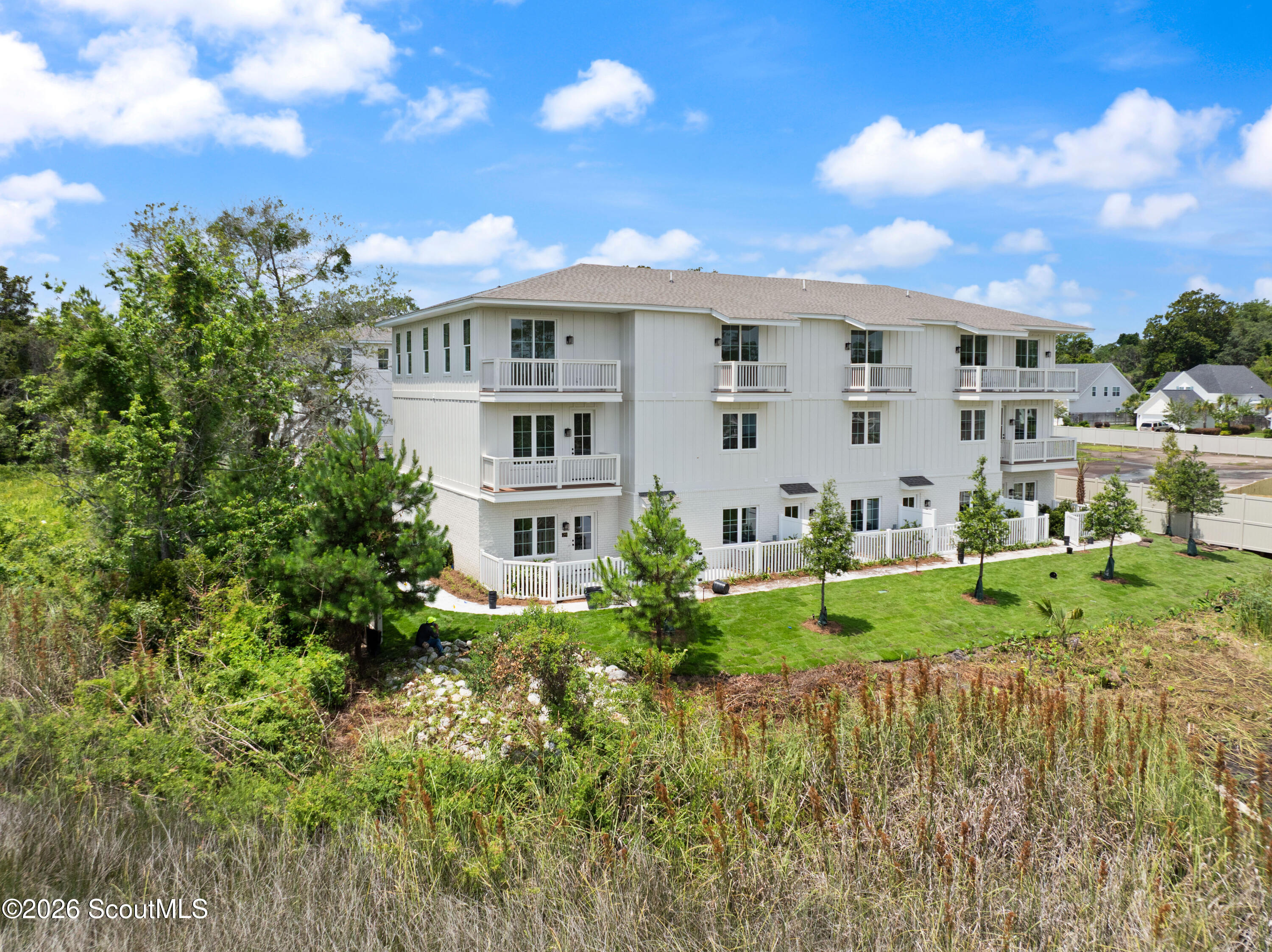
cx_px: 636
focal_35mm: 24
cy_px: 476
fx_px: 881
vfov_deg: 56.8
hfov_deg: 71.6
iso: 100
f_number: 2.8
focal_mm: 12.29
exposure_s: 1/500
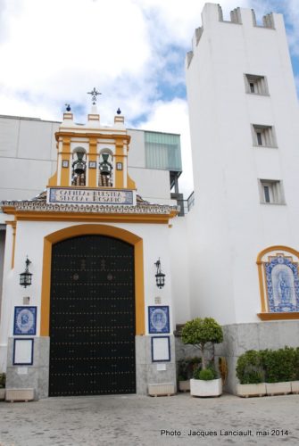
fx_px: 335
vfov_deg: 67.3
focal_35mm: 27
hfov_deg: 48.1
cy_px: 223
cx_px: 150
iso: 100
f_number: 7.1
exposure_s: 1/200
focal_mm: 18
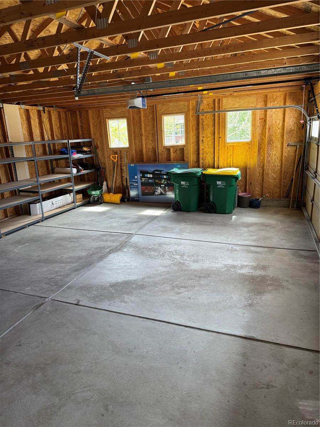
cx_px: 160
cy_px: 214
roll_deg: +3.5
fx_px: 296
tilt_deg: -15.4
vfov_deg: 71.6
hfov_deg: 56.8
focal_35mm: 24
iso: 160
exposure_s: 1/120
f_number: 1.78
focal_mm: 6.76
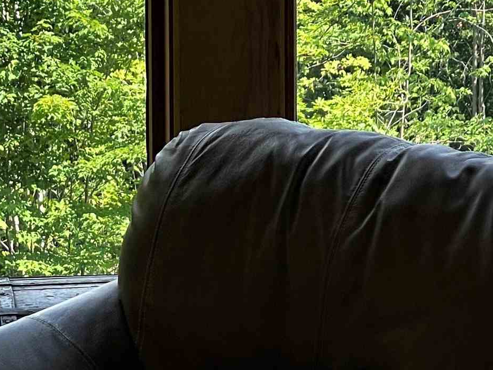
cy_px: -100
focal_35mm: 211
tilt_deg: -7.6
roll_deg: +0.2
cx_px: 298
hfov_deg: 9.4
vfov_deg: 7.0
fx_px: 3005
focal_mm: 7.5
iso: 20
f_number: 2.2
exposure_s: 1/266
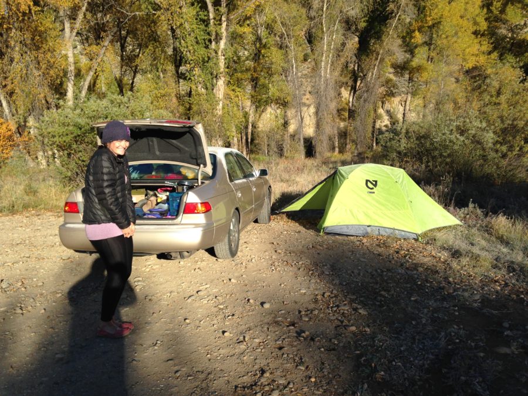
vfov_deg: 42.9
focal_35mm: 33
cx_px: 264
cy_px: 198
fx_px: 503
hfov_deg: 55.4
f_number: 2.4
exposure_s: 1/1022
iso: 50
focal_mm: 4.12
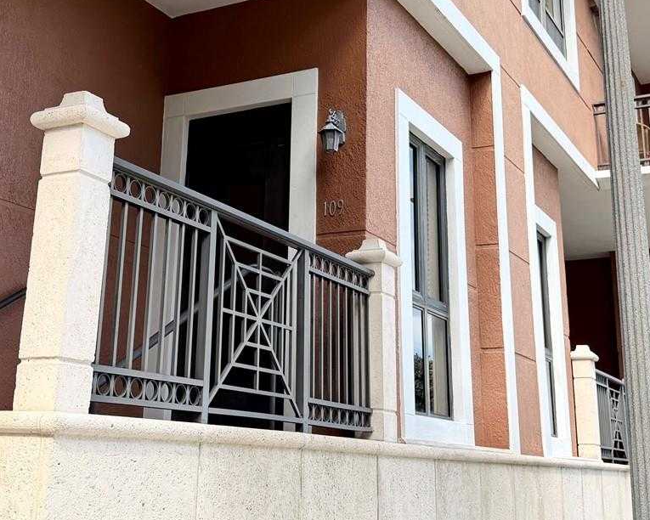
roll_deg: -1.9
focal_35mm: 49
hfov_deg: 37.9
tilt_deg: +17.0
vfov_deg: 30.5
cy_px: 151
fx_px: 943
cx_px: 257
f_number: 1.78
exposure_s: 1/1410
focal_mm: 6.76
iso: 80
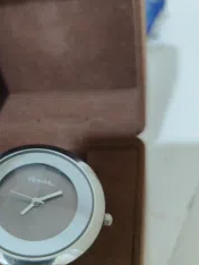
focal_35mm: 41
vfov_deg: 45.7
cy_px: 139
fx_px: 314
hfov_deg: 34.1
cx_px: 37
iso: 811
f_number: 1.89
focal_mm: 5.89
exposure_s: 1/50
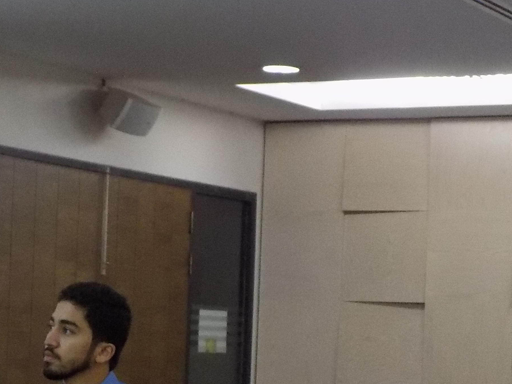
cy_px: 361
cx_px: -38
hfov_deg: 14.7
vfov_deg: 11.2
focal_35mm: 131
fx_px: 1938
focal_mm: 8.1
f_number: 3.7
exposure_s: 1/15
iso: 400
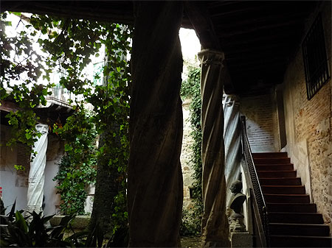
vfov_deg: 42.9
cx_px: 166
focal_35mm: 33
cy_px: 124
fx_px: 316
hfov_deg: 55.4
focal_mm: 5.5
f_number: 2.8
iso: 400
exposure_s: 1/30
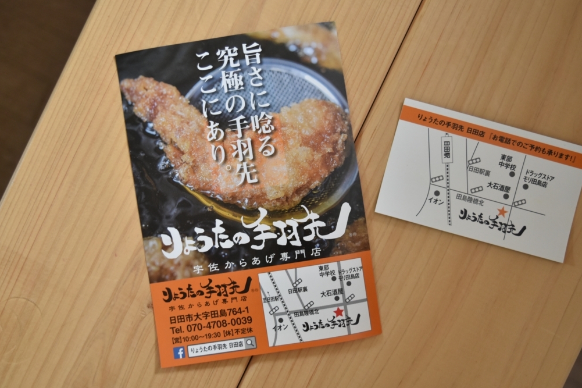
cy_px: 196
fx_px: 719
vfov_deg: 30.2
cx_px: 294
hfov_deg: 44.0
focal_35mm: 45
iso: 800
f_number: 4.2
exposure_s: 1/40
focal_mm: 29
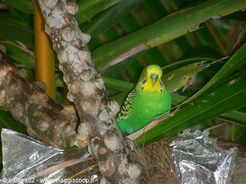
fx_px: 2700
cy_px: 92
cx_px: 123
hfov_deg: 5.2
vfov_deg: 3.9
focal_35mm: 380
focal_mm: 63.3
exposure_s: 1/204
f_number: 3.5
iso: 128
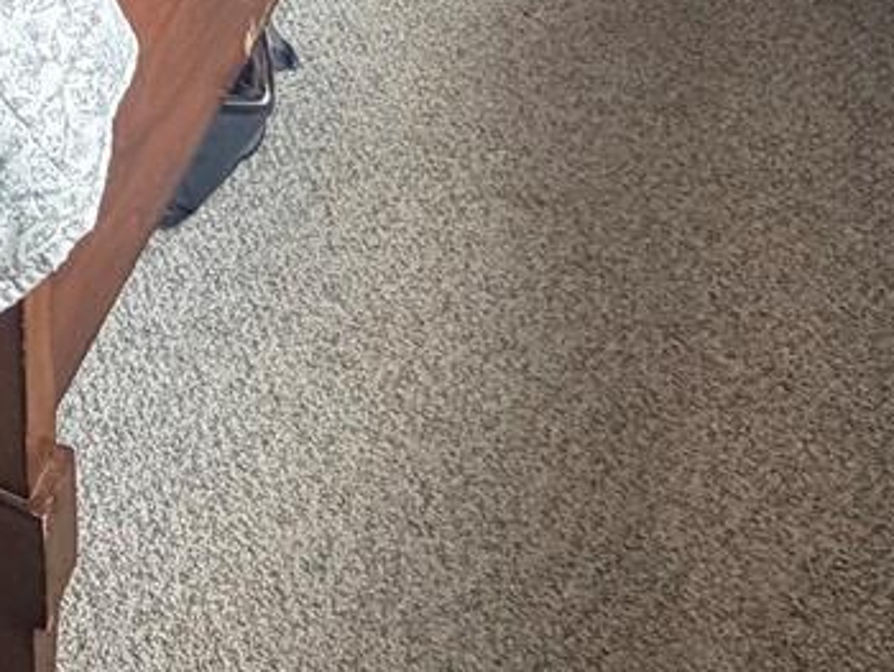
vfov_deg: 16.8
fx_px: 1654
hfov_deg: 25.8
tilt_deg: -5.6
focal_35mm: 64
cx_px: -273
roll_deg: +2.8
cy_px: -692
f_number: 2.2
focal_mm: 2.22
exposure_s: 1/120
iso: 250
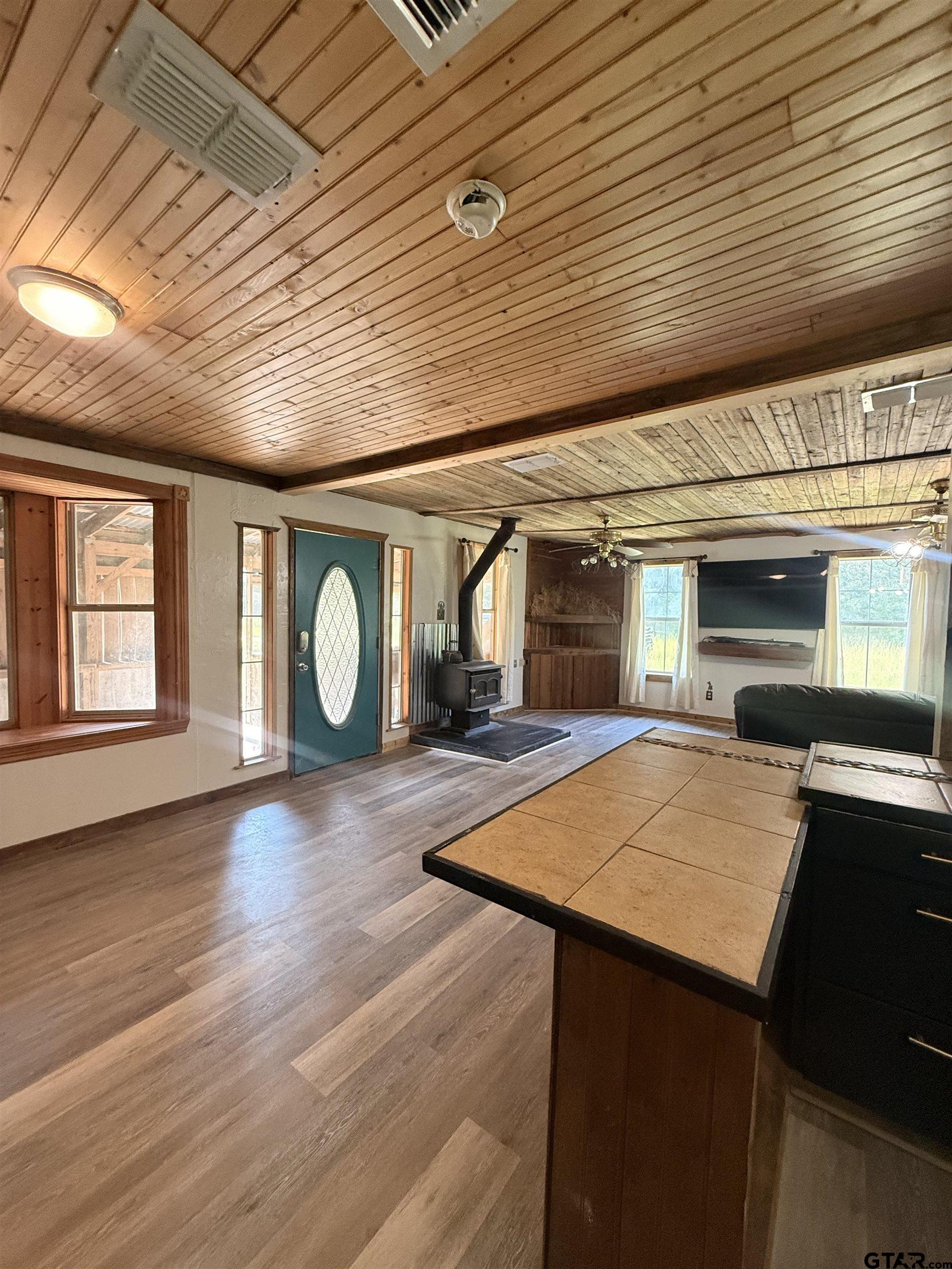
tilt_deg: -2.0
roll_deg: -1.3
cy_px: 634
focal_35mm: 14
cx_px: 476
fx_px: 513
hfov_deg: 85.7
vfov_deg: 102.1
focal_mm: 2.22
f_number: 2.2
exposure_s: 1/60
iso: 400
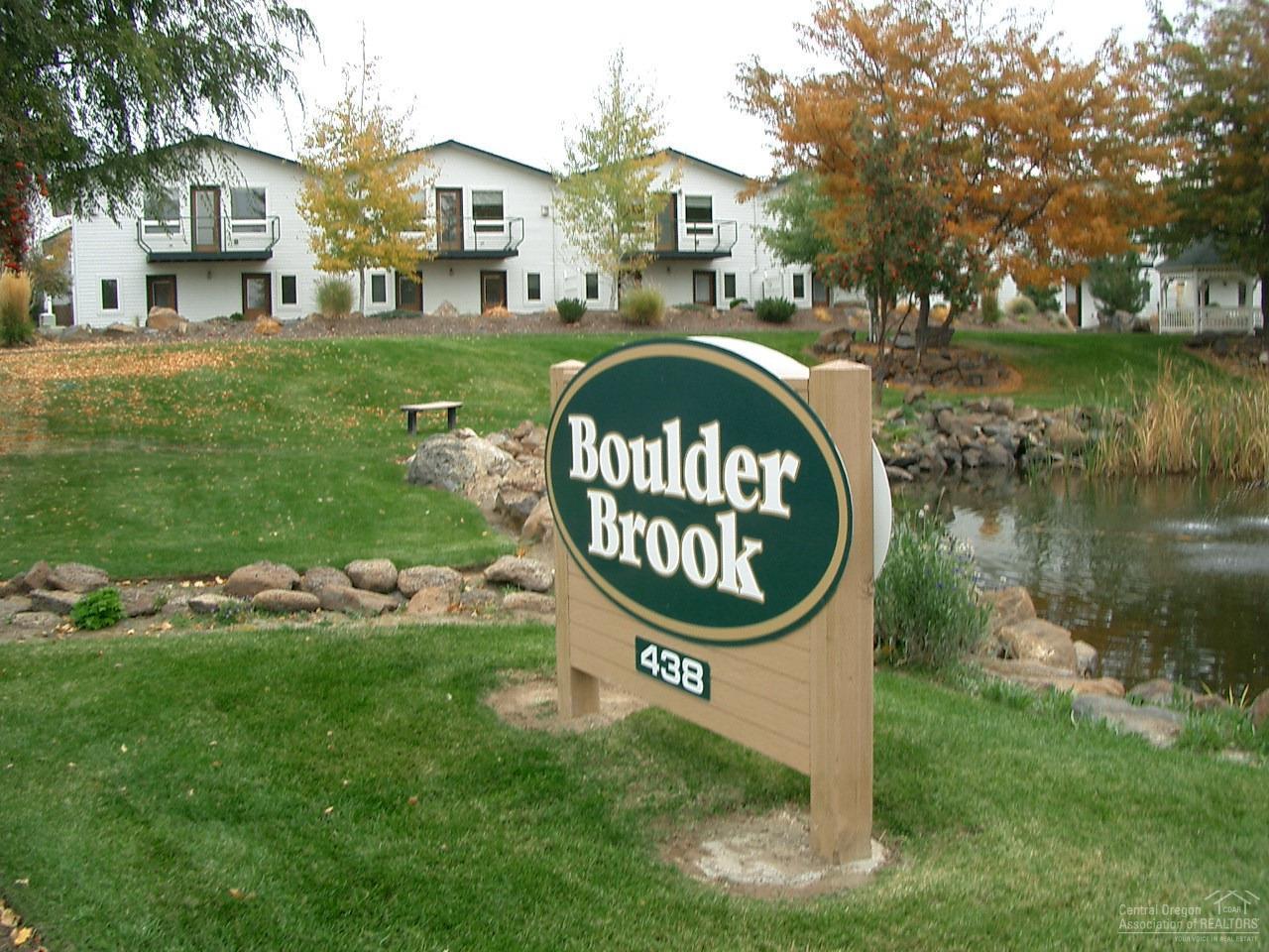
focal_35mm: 35
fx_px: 1283
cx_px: 634
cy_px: 476
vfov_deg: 40.7
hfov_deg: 52.6
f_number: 4.3
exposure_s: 1/80
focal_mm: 5.8
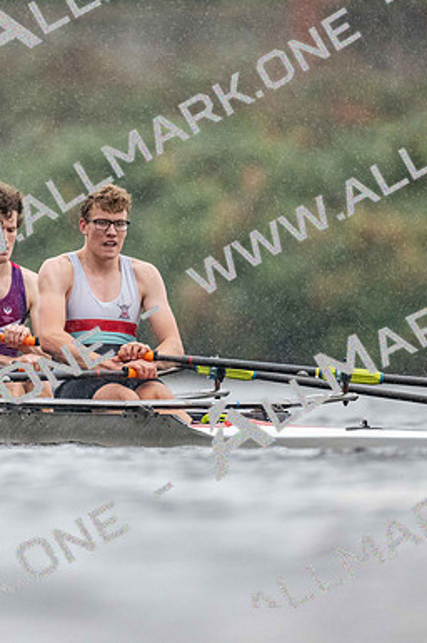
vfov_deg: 2.3
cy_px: 322
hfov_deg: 1.5
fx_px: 16129
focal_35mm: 905
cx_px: 65
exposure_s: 1/2500
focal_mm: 600
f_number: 4
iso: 4500
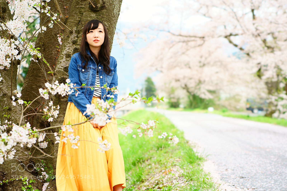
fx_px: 797
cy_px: 96
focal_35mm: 100
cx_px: 144
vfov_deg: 13.7
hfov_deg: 20.4
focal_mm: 100
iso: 100
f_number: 5.6
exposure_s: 1/100
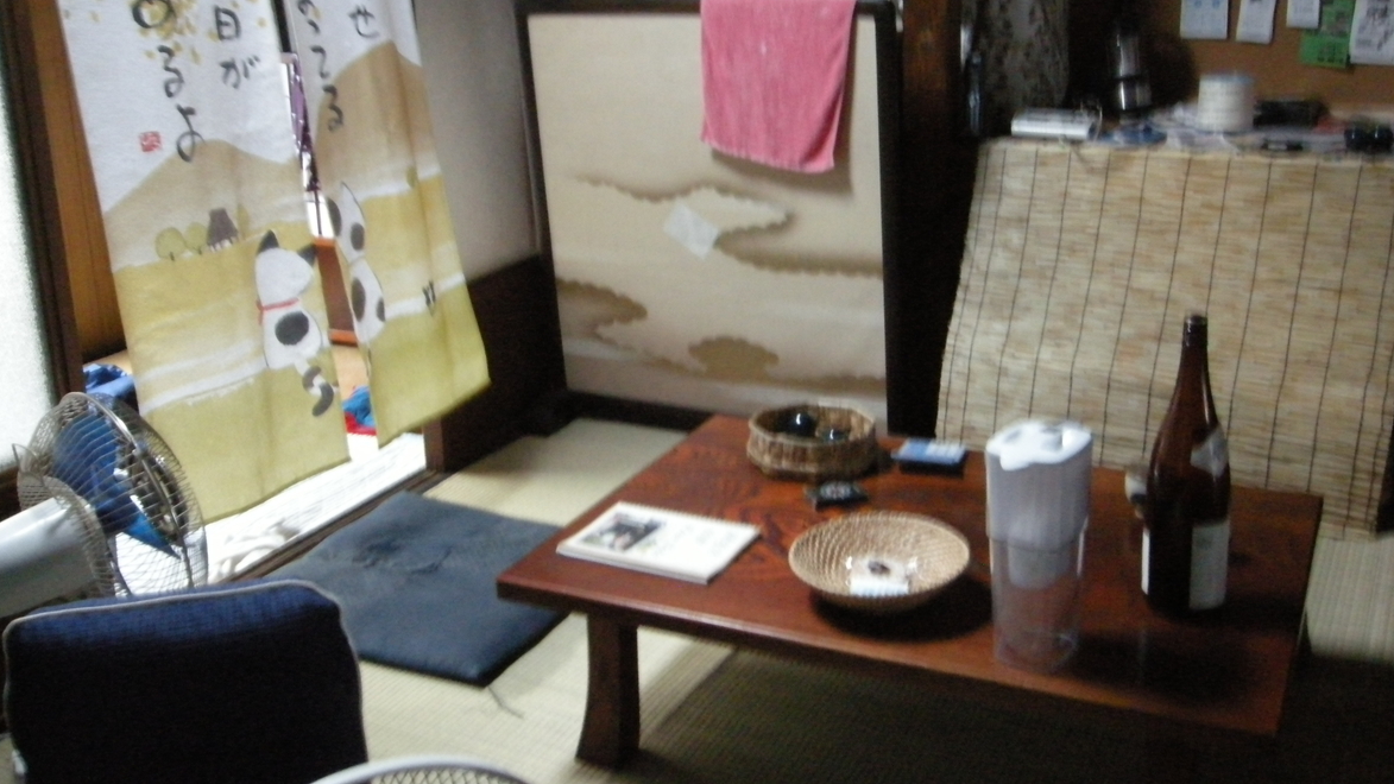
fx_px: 1442
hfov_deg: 51.6
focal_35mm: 39
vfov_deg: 30.2
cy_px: 271
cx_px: 702
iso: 800
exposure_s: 1/2.3
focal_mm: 7.5
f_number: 6.1
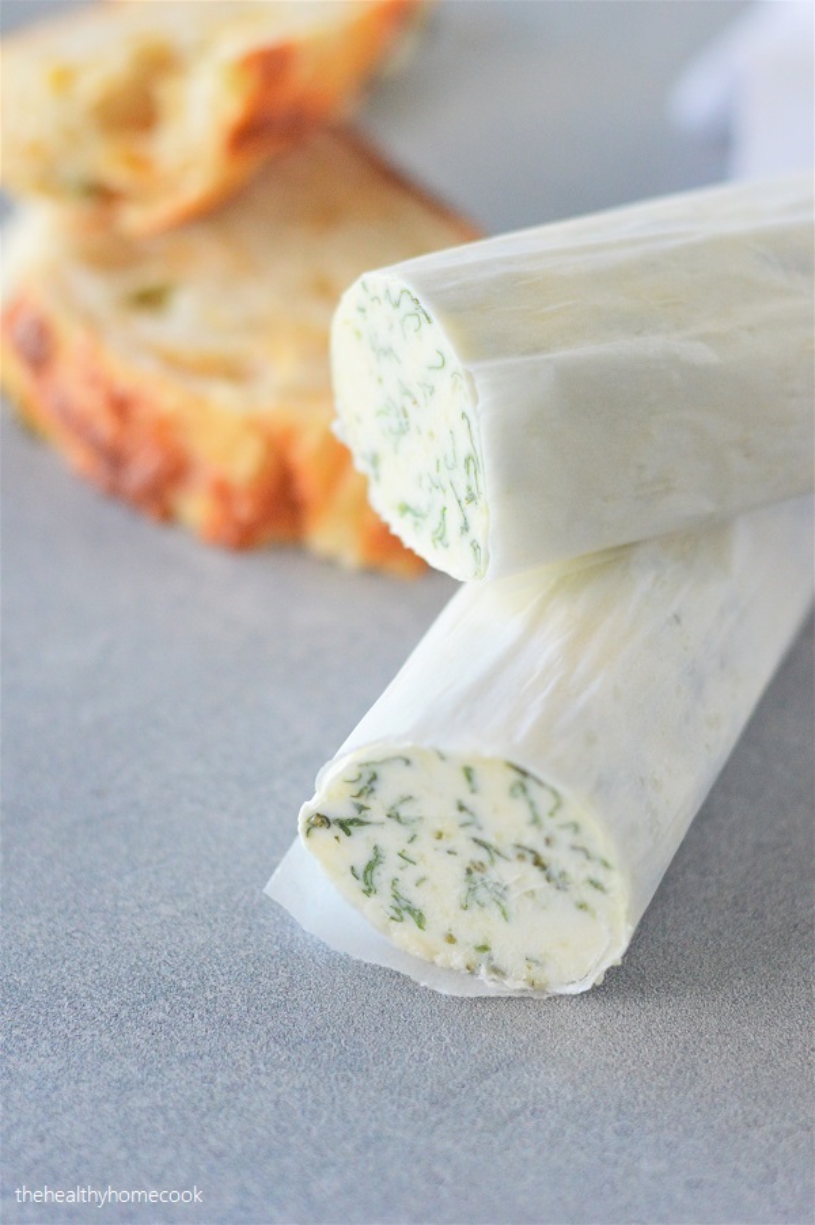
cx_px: 408
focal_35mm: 75
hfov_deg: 18.2
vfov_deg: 27.0
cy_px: 612
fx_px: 2551
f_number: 2.8
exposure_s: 1/500
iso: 1250
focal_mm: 50
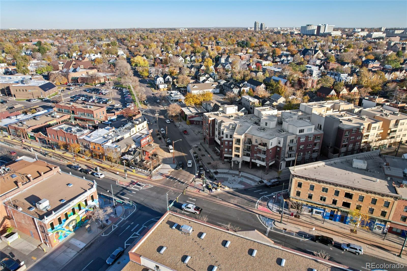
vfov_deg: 57.2
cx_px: 204
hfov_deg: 78.6
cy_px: 136
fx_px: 249
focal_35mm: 22
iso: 150
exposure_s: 1/250
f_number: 2.8
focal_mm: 8.38
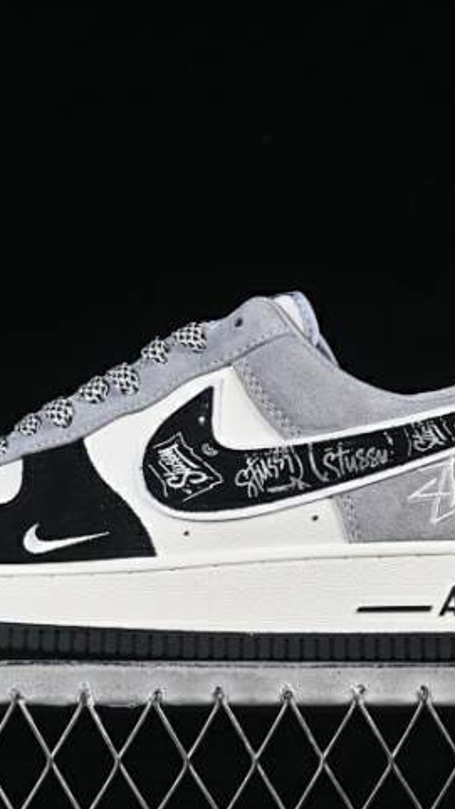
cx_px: 176
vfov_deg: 18.0
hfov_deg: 10.2
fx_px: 2553
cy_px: 404
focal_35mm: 119
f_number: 8
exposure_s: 1/80
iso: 160
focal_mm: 50
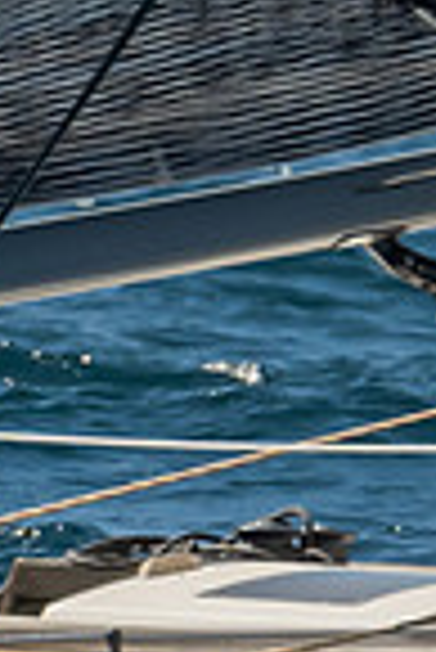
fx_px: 30554
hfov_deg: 0.8
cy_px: 148
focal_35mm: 1686
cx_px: -214
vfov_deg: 1.2
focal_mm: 140
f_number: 6.3
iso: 160
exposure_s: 1/800
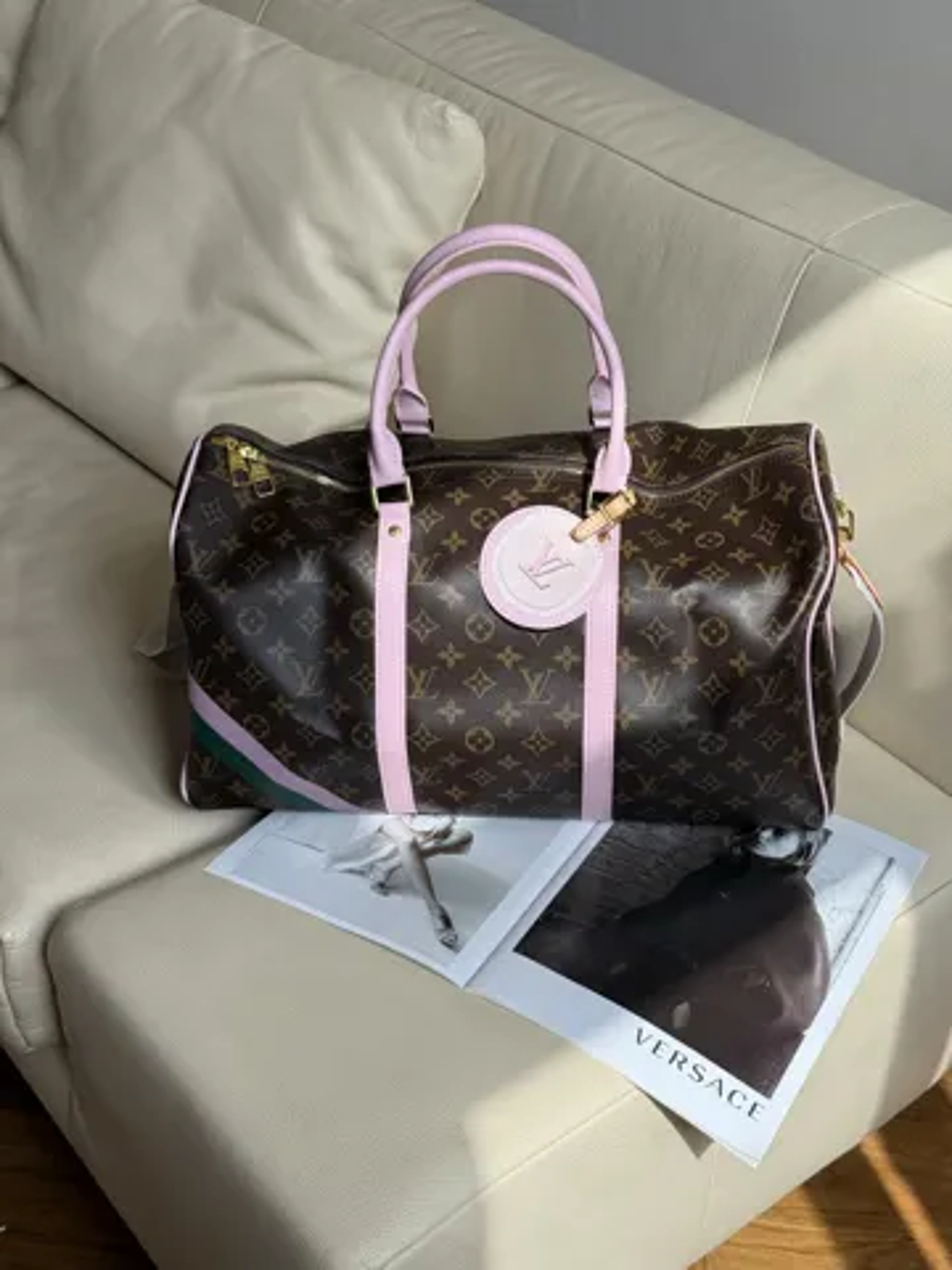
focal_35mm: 48
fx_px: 1760
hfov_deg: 30.3
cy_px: 635
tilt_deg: -36.2
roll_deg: -1.9
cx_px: 476
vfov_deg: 39.7
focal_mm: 6.76
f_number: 1.78
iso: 64
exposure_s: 1/719
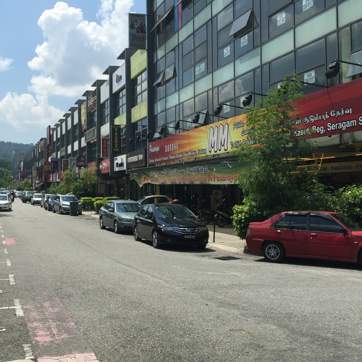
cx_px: 110
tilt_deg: +2.7
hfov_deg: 38.5
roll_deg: -1.1
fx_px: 509
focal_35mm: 43
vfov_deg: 39.2
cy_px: 170
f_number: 2.2
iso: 32
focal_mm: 4.15
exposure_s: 1/3049
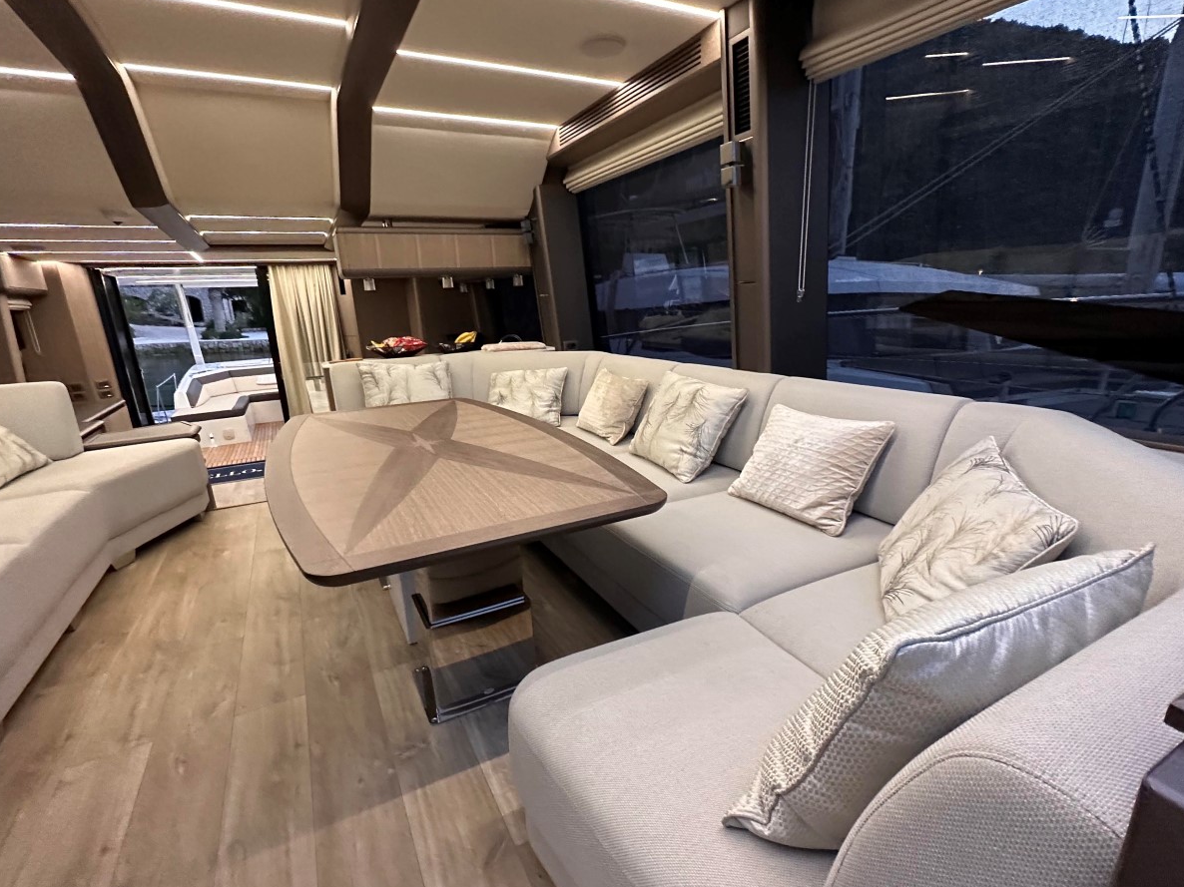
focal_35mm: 17
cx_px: 598
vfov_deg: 74.7
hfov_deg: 91.0
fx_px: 581
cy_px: 467
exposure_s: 1/56
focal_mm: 2.22
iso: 640
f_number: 2.2
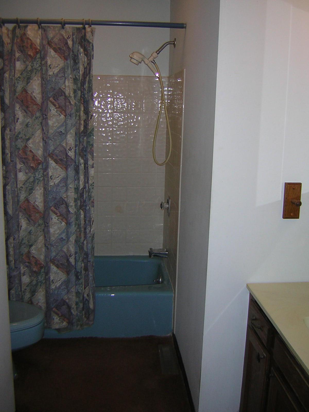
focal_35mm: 36
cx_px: 154
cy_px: 206
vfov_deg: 51.4
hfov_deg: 39.7
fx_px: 428
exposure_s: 1/60.1
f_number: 2.6
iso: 50
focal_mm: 4.7
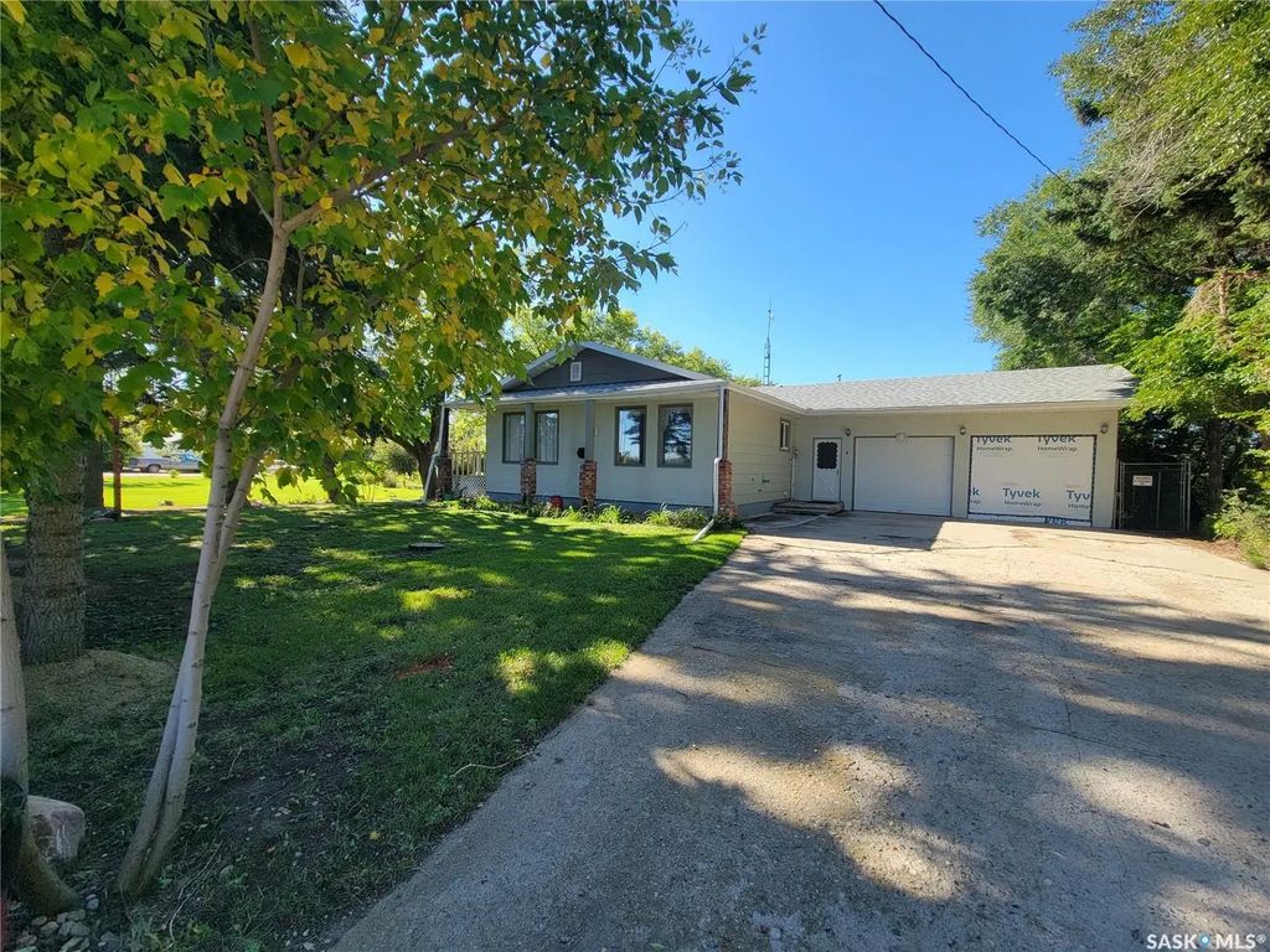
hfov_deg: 106.2
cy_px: 476
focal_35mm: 13
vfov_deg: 89.9
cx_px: 635
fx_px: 477
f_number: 2.2
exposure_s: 1/477
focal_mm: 2.2
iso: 50
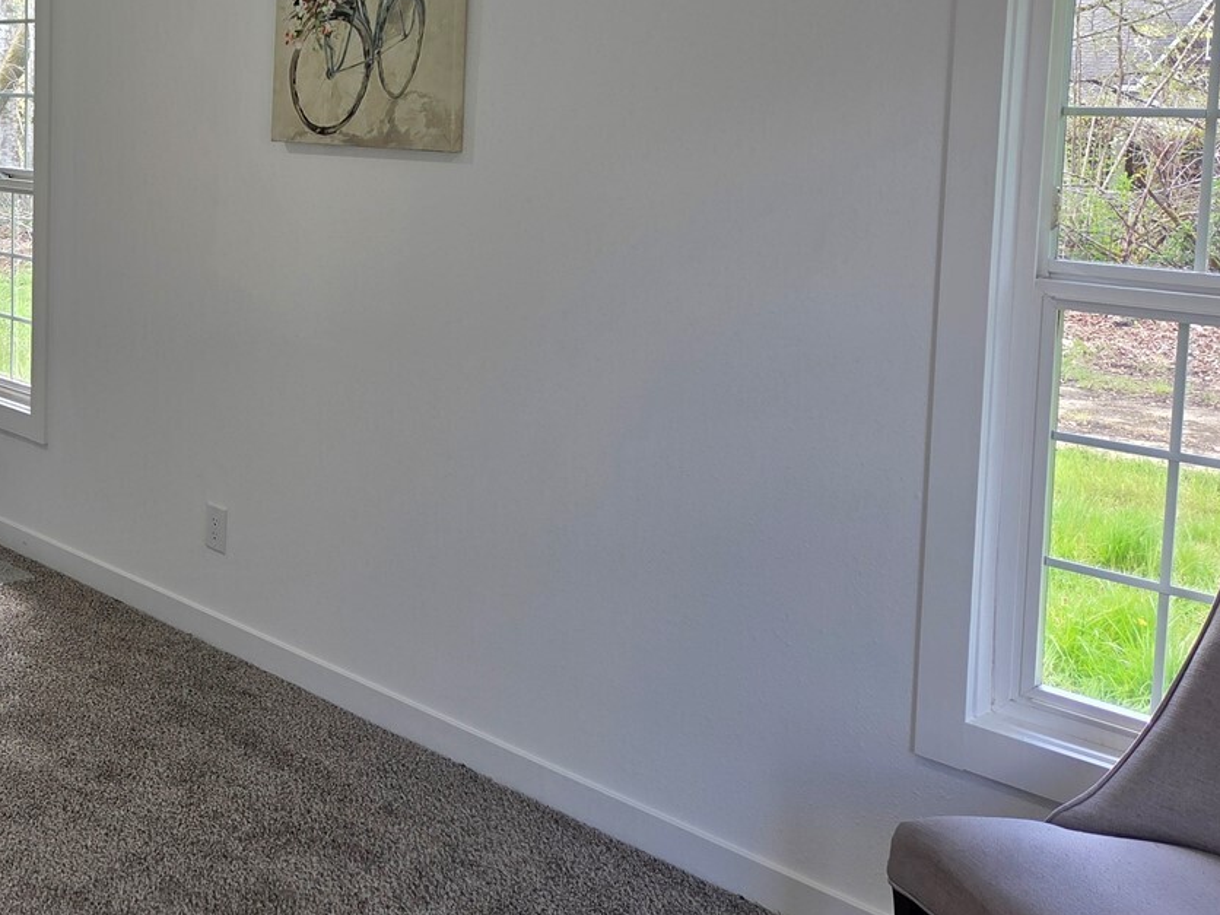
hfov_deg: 40.2
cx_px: 153
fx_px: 1551
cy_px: 232
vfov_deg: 32.3
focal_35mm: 44
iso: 64
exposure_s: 1/120
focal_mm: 5.4
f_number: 1.8
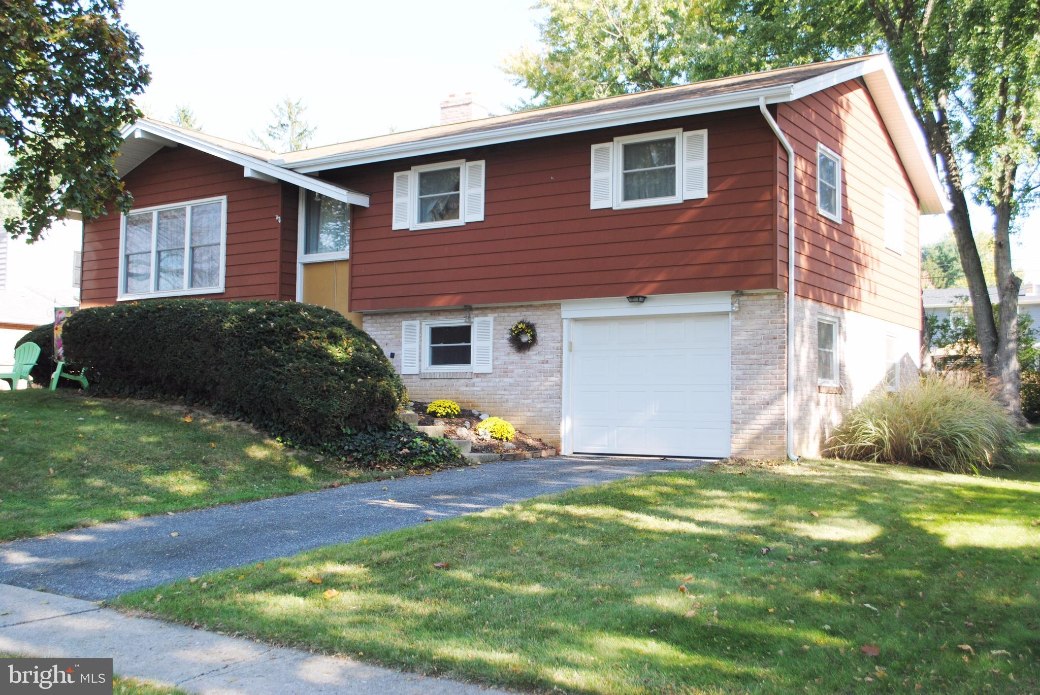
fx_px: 1041
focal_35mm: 36
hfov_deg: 53.1
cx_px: 520
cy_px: 348
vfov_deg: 37.0
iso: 110
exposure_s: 1/125
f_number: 5.6
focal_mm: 24
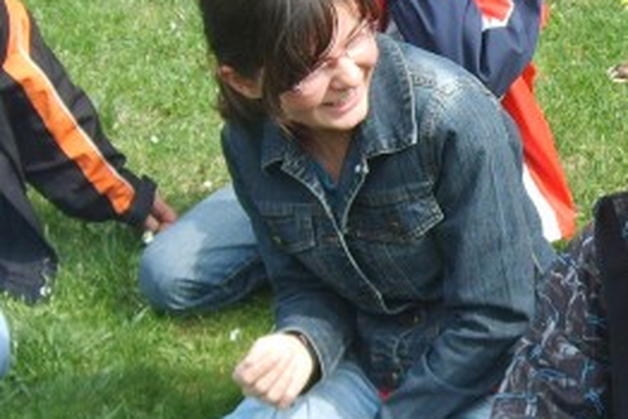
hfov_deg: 18.1
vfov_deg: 12.4
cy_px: 230
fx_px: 1937
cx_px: 568
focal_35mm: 111
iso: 50
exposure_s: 1/350
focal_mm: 5.8
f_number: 2.8
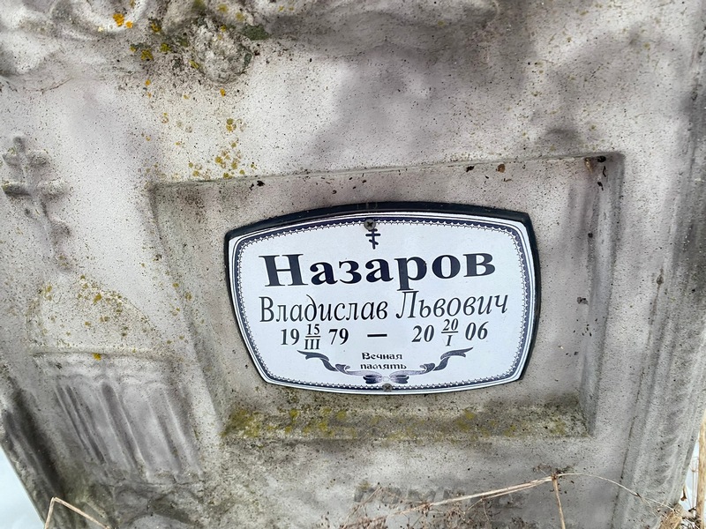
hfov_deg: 67.3
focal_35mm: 26
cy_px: 264
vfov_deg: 53.1
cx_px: 353
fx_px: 530
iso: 125
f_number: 1.8
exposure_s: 1/89
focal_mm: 4.25
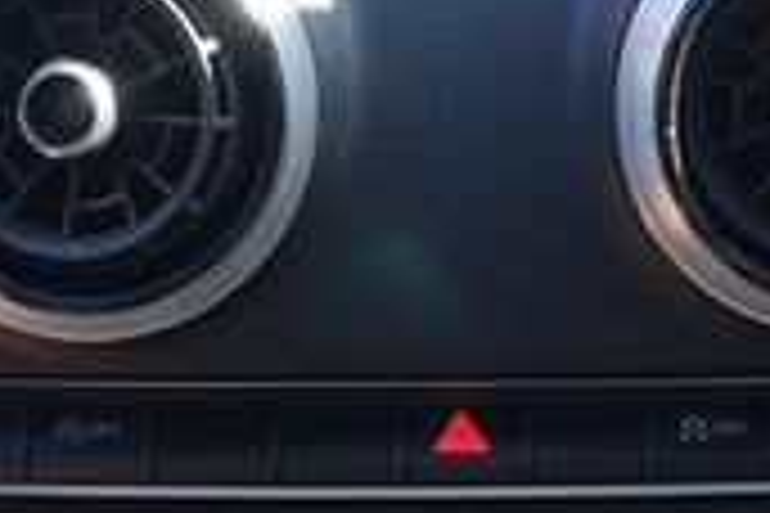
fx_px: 1925
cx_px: 351
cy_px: 144
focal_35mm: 90
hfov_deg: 22.6
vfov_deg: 15.1
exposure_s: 1/60
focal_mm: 16
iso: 160
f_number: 4
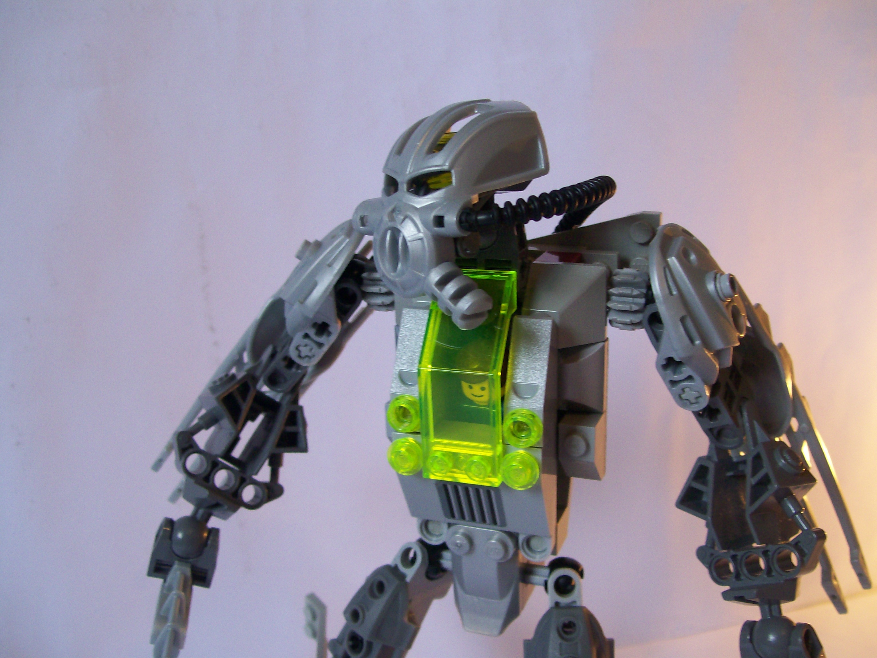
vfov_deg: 39.7
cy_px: 329
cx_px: 438
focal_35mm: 36
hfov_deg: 51.4
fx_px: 912
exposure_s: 1/32
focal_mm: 6
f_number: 2.7
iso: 102
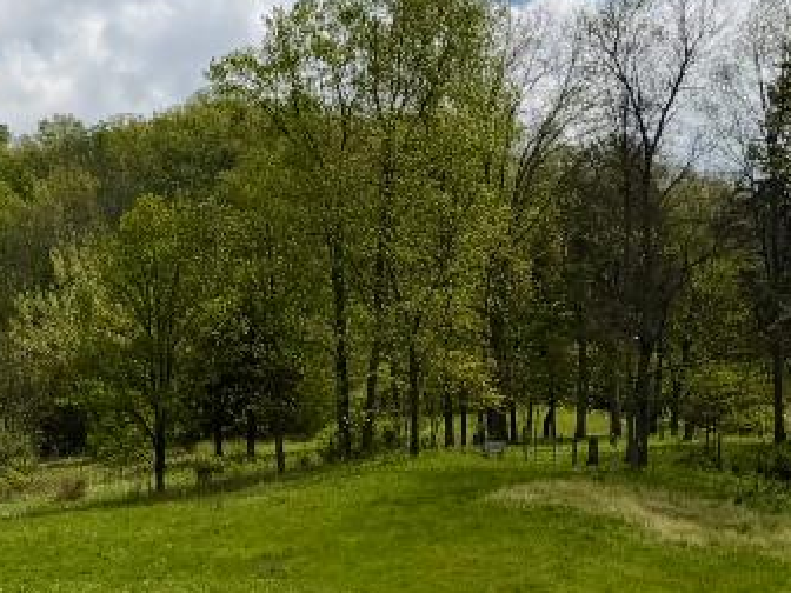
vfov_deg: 13.7
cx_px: -59
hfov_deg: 17.8
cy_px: 514
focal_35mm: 107
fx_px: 2445
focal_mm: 6.76
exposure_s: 1/10309
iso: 80
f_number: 1.78
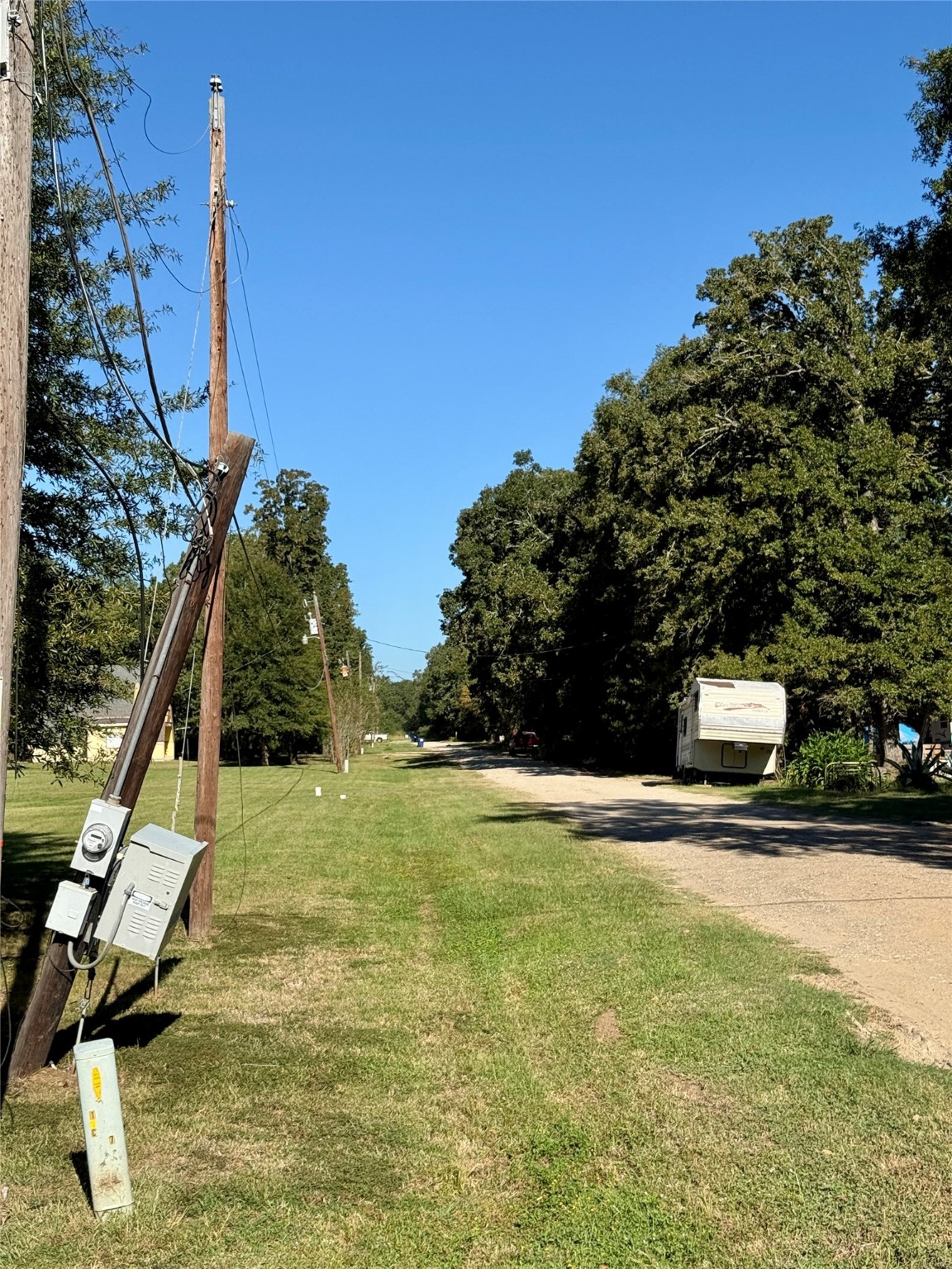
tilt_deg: +3.7
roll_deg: +1.7
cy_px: 634
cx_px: 476
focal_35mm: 48
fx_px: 1760
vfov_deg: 39.7
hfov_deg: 30.3
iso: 80
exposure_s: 1/6024
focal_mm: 6.76
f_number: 1.78
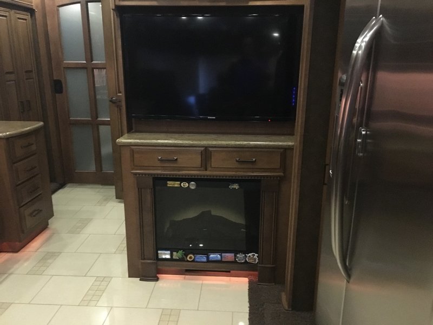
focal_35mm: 29
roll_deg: +0.7
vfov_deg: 48.2
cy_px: 162
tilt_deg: -14.1
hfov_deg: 61.7
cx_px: 216
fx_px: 363
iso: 320
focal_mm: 4.15
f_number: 2.2
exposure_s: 1/15
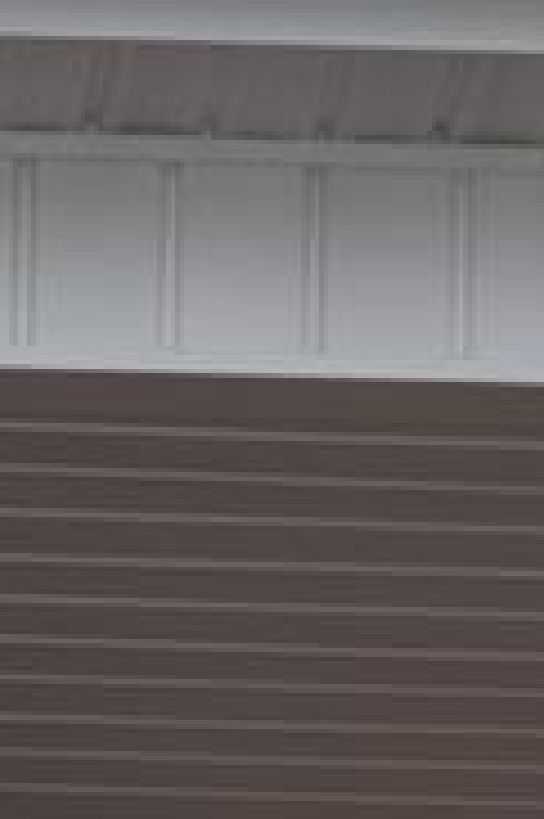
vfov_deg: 5.8
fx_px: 7905
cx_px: -364
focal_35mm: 348
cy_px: 1642
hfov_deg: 3.9
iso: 110
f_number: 5.6
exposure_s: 1/125
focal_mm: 55
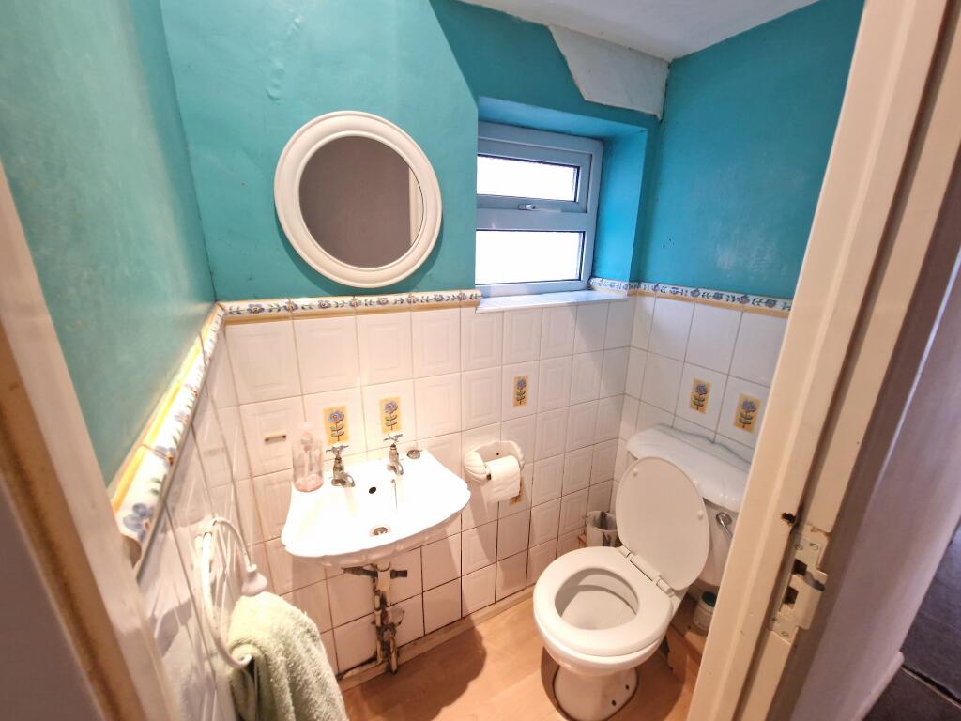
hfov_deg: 106.2
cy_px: 360
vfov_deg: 89.9
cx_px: 480
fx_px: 361
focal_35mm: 13
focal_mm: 2.2
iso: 1250
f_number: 2.2
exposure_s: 1/25
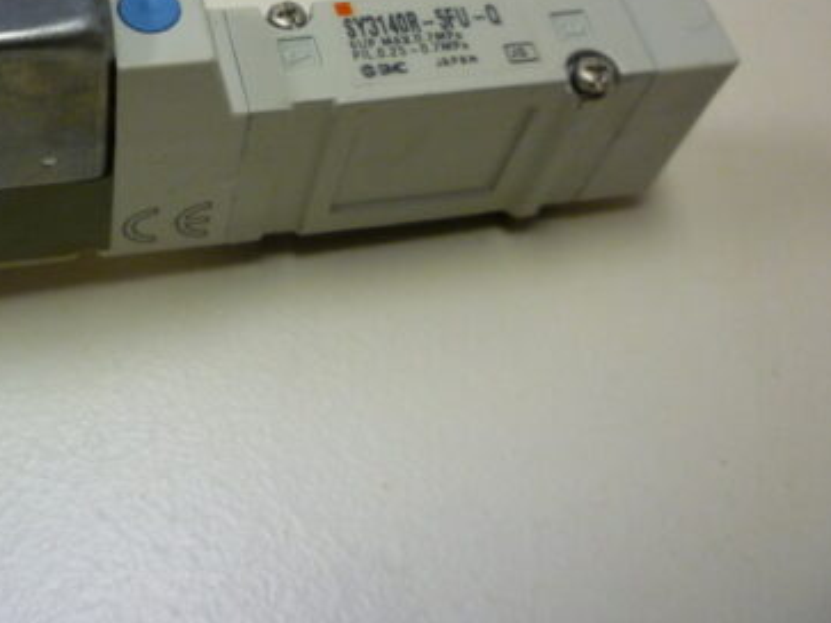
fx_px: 1152
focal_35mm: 48
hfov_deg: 38.1
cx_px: 158
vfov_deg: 29.5
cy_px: 115
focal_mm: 5.2
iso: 320
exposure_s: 1/30
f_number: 3.3
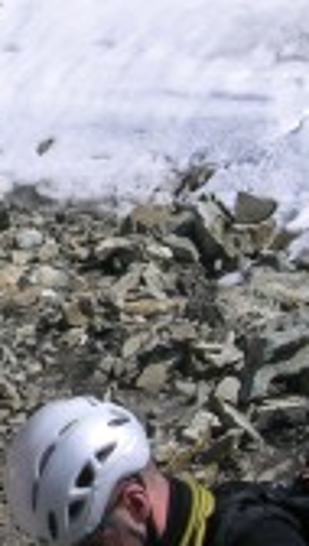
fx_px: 2524
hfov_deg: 6.9
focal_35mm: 174
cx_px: -127
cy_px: 234
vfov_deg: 12.4
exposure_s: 1/244
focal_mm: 8.9
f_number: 8
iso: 50
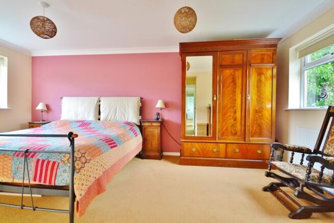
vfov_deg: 77.4
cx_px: 167
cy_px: 112
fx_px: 139
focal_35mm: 15
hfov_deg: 100.4
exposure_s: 1/60
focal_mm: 10
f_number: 4
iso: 720
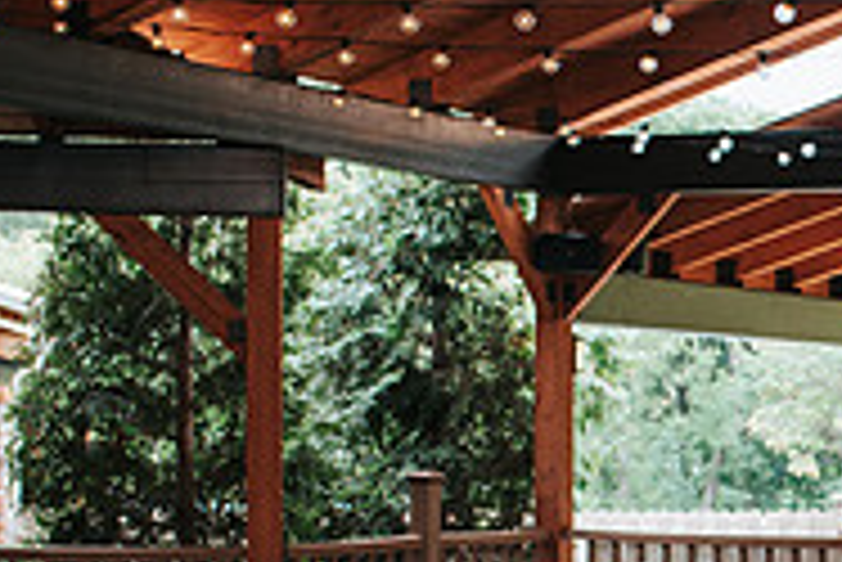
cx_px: 1027
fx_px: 2645
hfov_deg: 17.2
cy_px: 627
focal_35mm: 113
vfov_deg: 11.9
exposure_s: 1/200
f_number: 3.2
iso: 360
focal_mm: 35
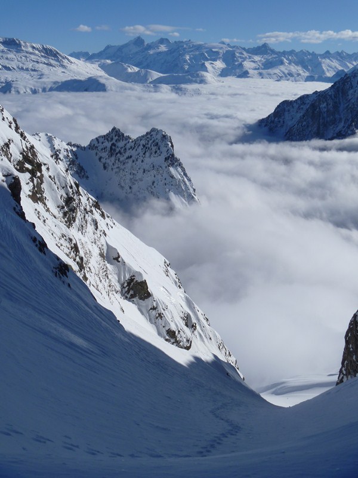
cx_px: 179
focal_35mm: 35
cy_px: 239
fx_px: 483
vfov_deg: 52.6
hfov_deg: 40.7
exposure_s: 1/1000
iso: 80
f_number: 5.6
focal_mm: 6.3
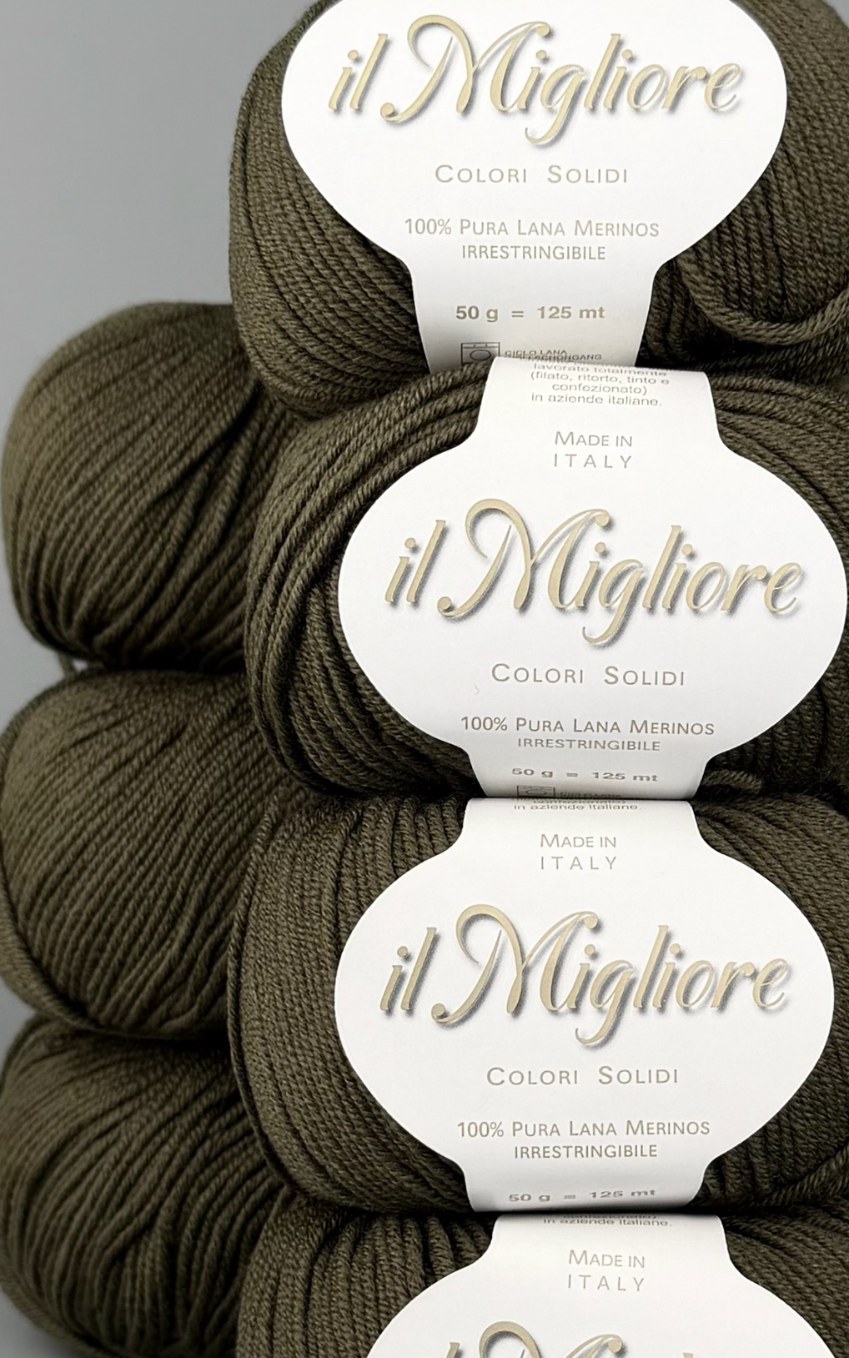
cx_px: 597
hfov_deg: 38.8
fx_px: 1184
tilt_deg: -11.6
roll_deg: +2.1
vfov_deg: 59.5
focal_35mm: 32
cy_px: 761
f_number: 1.78
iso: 80
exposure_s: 1/1106
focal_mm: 6.76
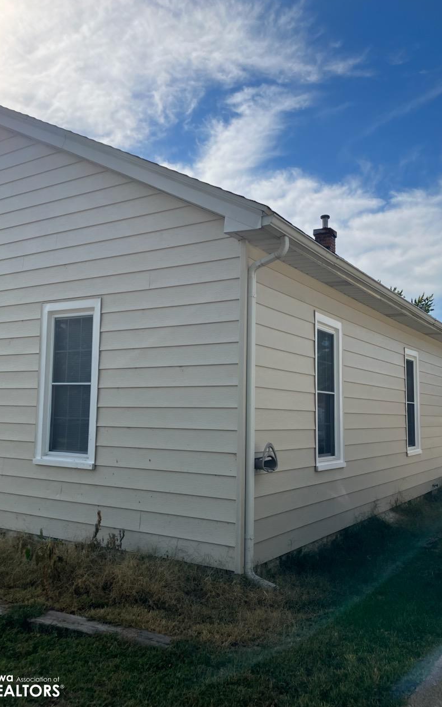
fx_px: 578
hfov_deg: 41.8
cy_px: 351
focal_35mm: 30
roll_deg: -2.9
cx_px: 211
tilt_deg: +8.6
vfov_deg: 62.9
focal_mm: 3.99
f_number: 1.8
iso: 32
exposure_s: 1/2114
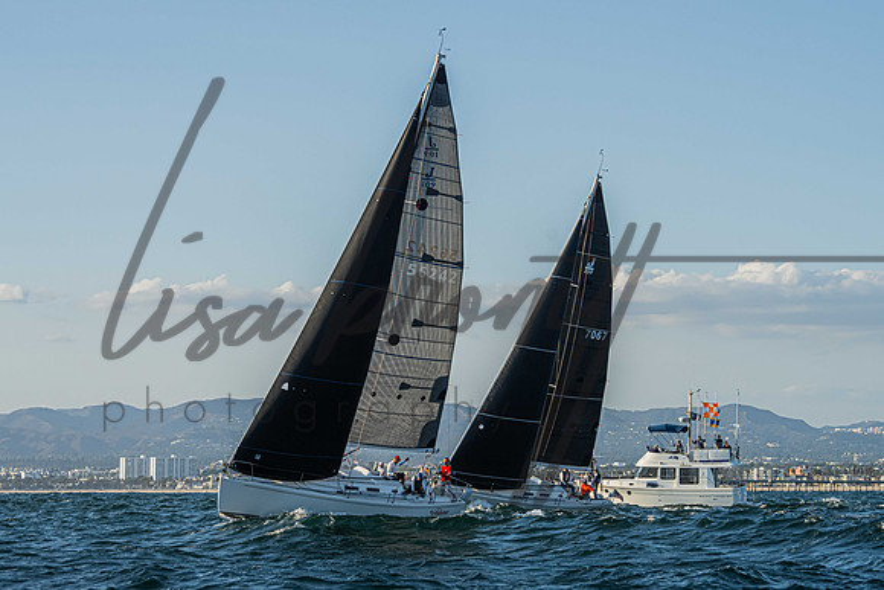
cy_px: 348
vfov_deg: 11.9
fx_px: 2834
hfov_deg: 17.7
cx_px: 489
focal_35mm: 115
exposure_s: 1/1000
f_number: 8
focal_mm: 84
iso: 400
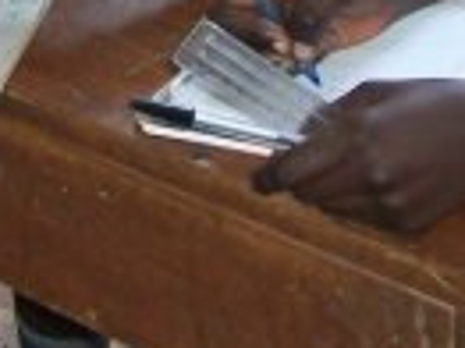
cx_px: 142
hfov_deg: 10.7
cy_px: -398
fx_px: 2469
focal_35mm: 184
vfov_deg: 7.7
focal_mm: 7.1
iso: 160
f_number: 3.2
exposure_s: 1/40
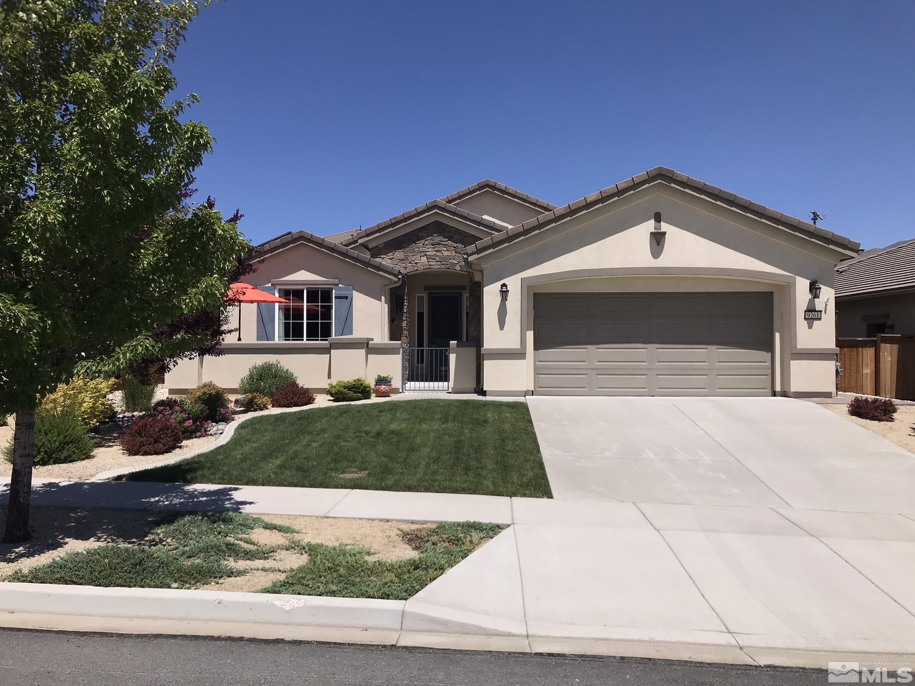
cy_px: 343
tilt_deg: +1.9
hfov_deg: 63.4
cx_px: 458
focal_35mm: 28
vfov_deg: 49.7
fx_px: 740
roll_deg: +0.0
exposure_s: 1/5319
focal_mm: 3.99
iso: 20
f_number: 1.8
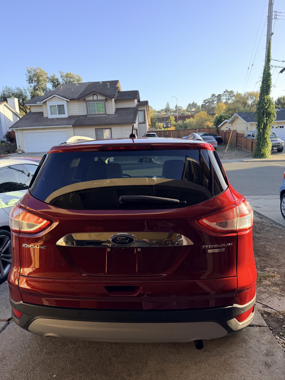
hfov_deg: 56.8
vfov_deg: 71.6
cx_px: 142
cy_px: 190
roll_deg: +3.0
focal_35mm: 24
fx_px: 263
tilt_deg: -12.4
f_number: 1.78
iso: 100
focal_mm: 6.76
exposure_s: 1/992
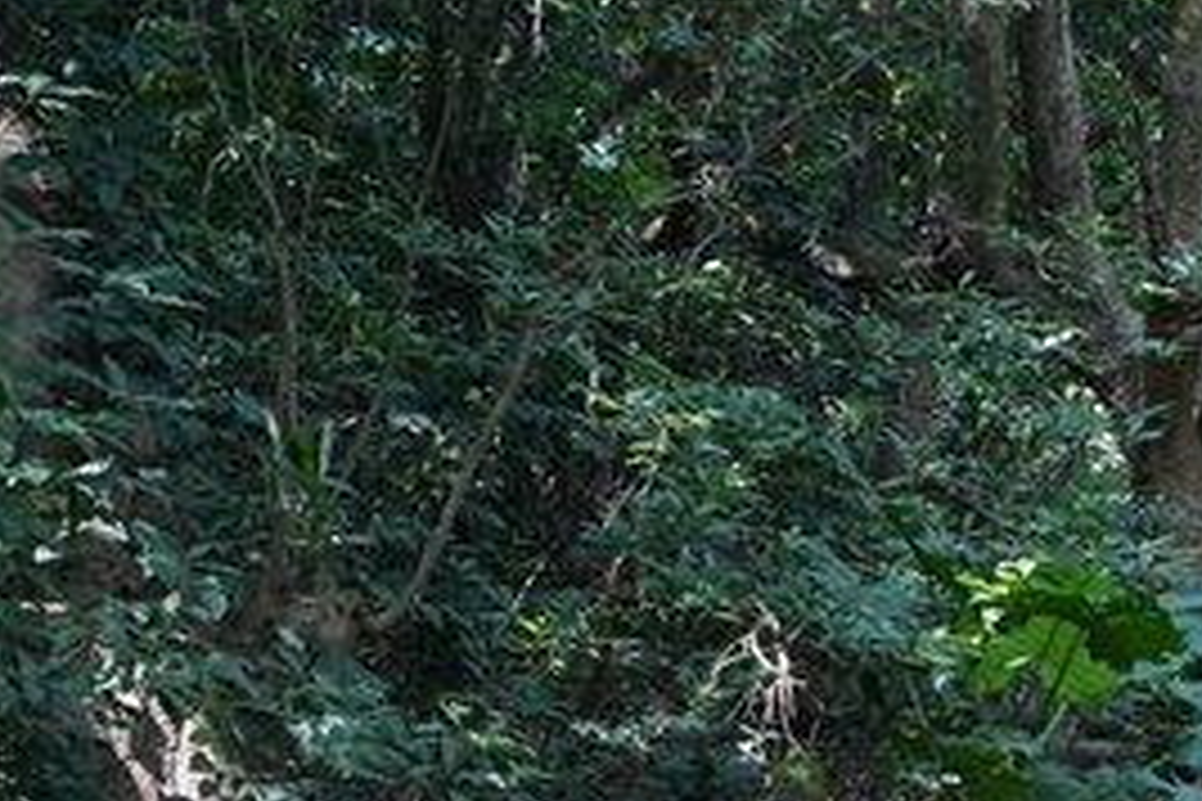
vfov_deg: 8.7
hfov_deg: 12.3
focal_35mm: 159
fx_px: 5293
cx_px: 1868
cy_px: 326
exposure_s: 1/200
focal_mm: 41.4
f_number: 5.6
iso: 2000
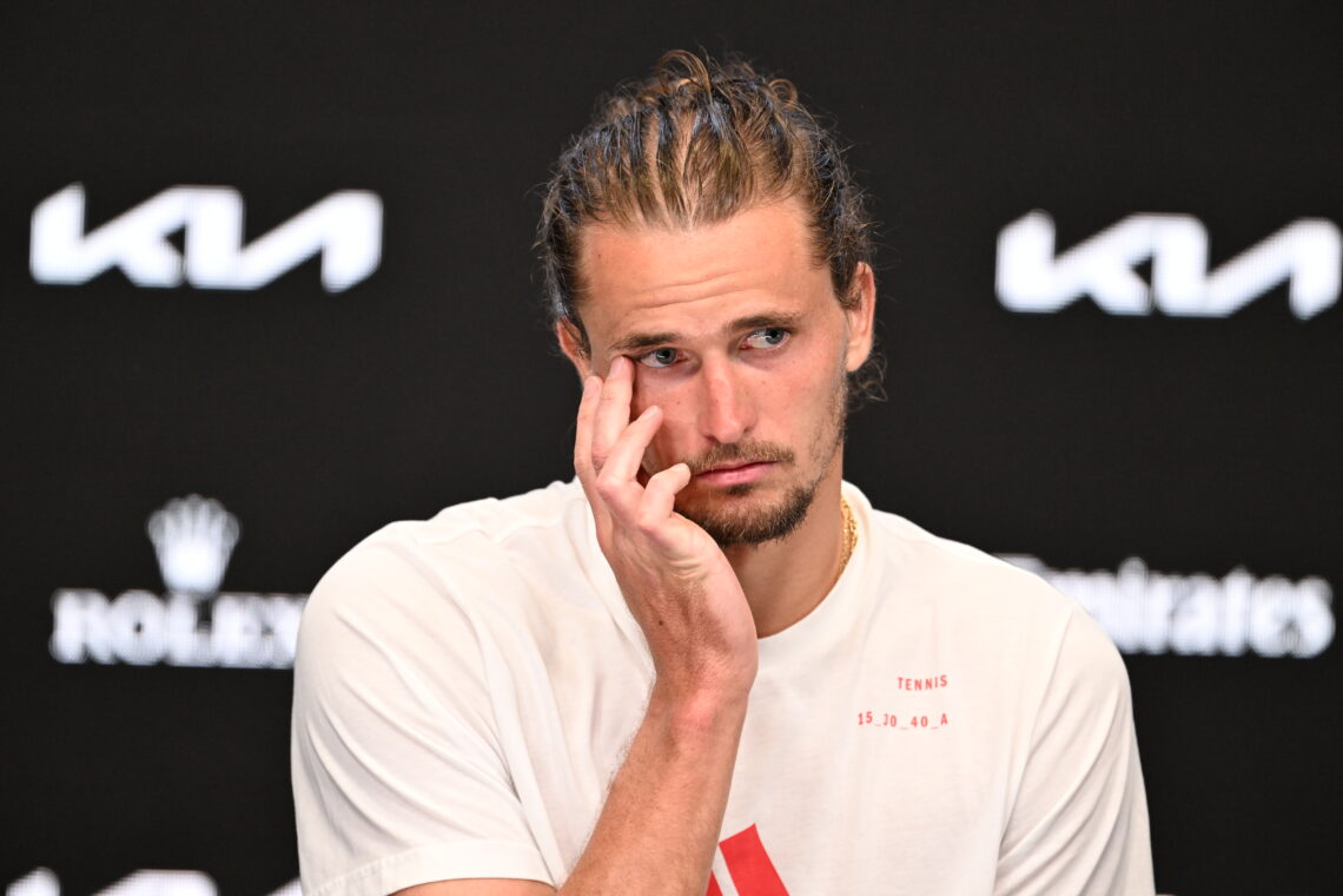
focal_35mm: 600
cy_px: 448
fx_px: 22382
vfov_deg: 2.3
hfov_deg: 3.4
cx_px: 672
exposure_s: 1/250
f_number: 4
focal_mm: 600
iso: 4000
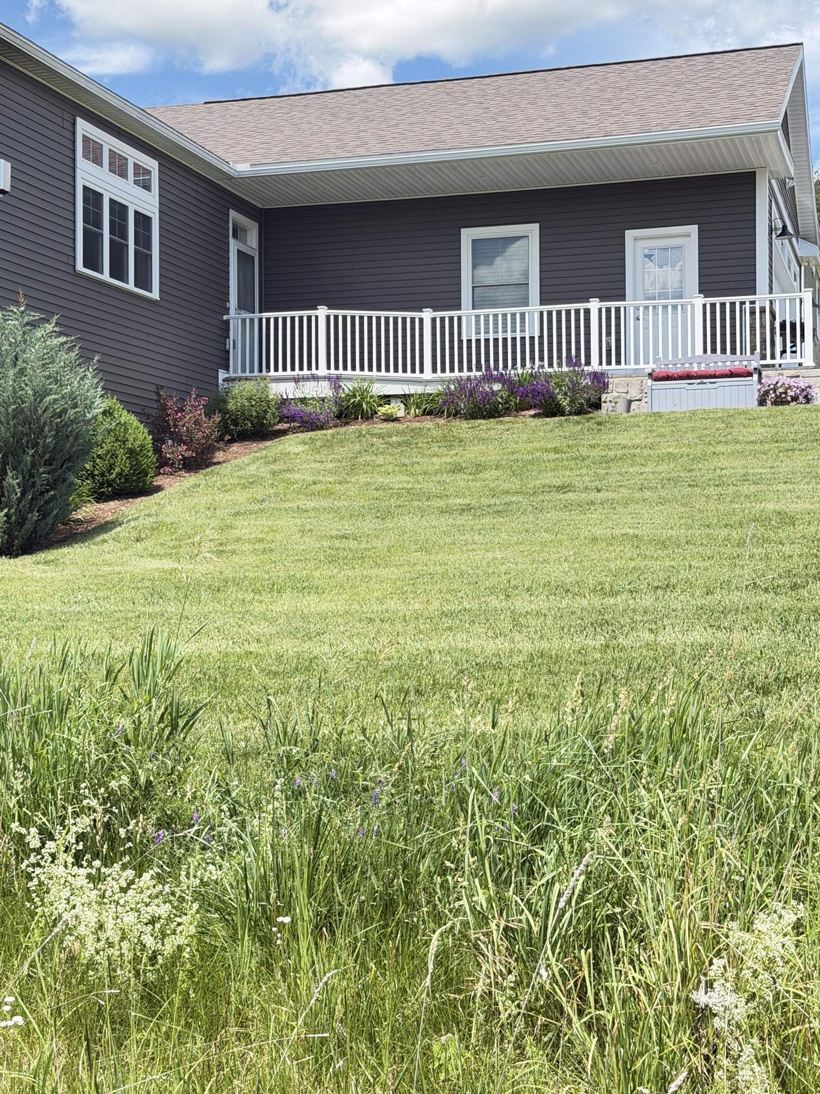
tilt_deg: +2.3
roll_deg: -0.1
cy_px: 485
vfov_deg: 35.5
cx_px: 389
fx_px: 1706
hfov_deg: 27.0
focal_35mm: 54
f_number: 1.78
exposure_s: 1/1203
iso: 100
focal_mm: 6.76
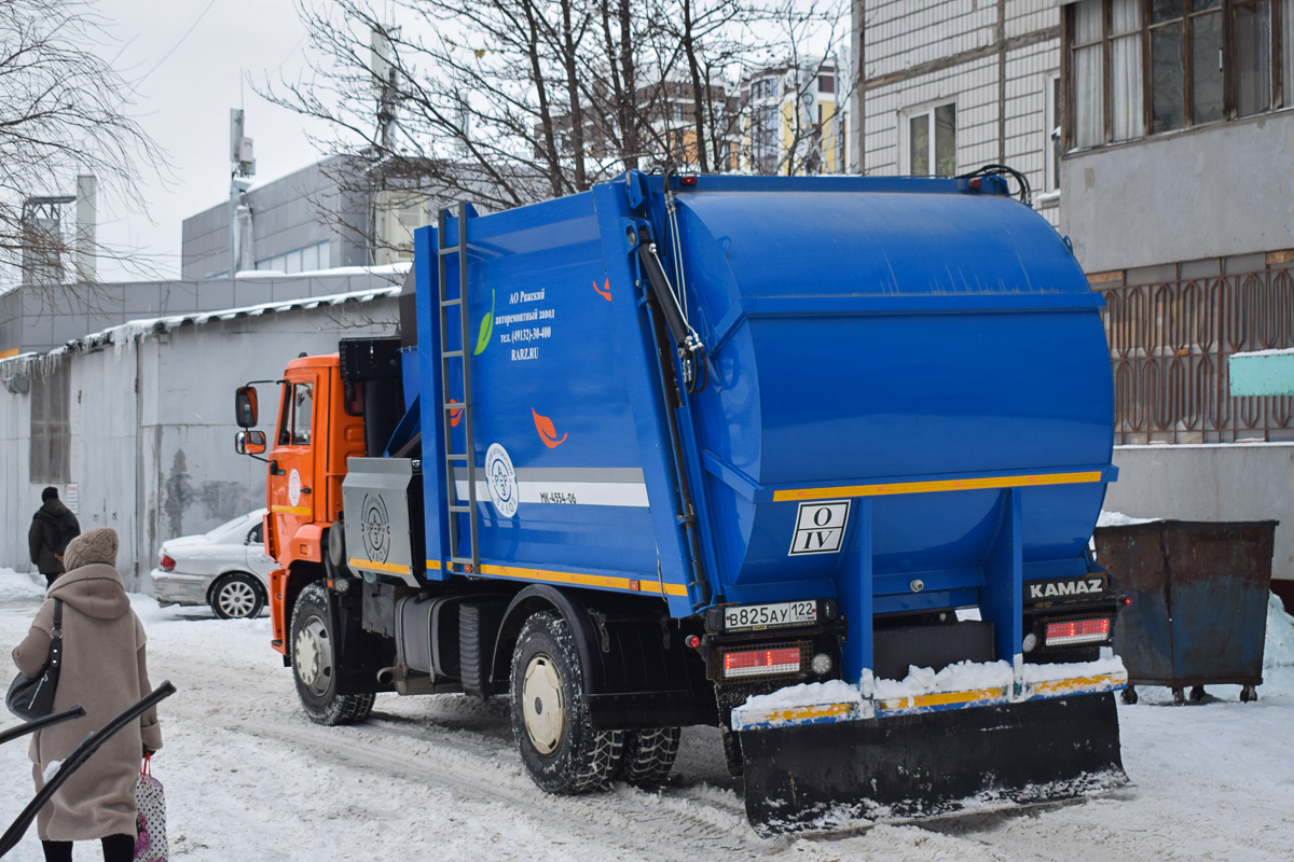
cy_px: 431
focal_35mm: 46
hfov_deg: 42.3
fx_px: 1671
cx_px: 647
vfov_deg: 28.9
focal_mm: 31
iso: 200
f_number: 6.3
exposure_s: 1/800
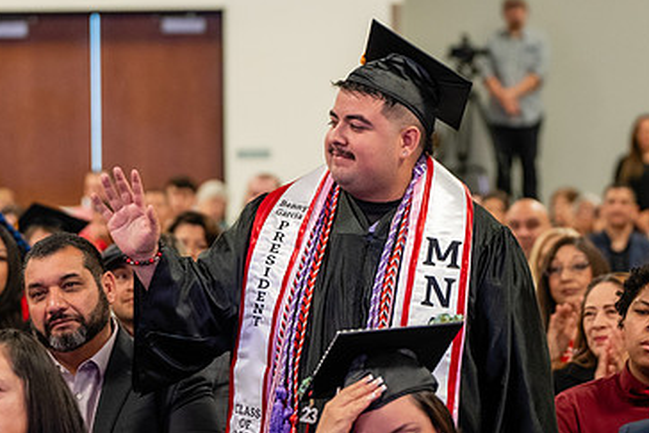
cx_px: 335
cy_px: 198
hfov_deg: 13.3
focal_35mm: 154
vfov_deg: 8.9
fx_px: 2777
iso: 3200
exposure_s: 1/200
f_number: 2.8
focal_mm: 88
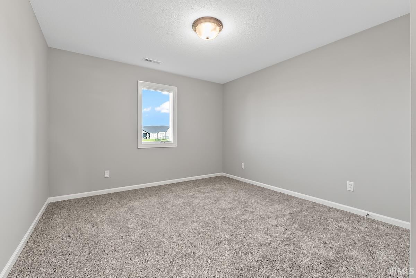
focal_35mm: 15
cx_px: 208
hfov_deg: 100.4
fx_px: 173
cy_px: 139
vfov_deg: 77.4
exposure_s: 2
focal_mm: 10
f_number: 8
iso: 100
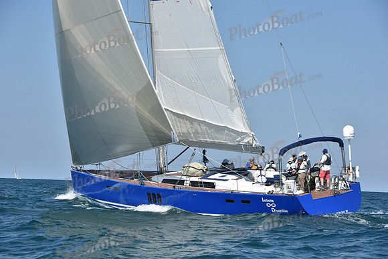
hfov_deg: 18.6
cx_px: 194
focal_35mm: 110
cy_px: 130
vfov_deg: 12.5
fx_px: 1186
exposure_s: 1/1600
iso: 250
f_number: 7.1
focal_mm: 110
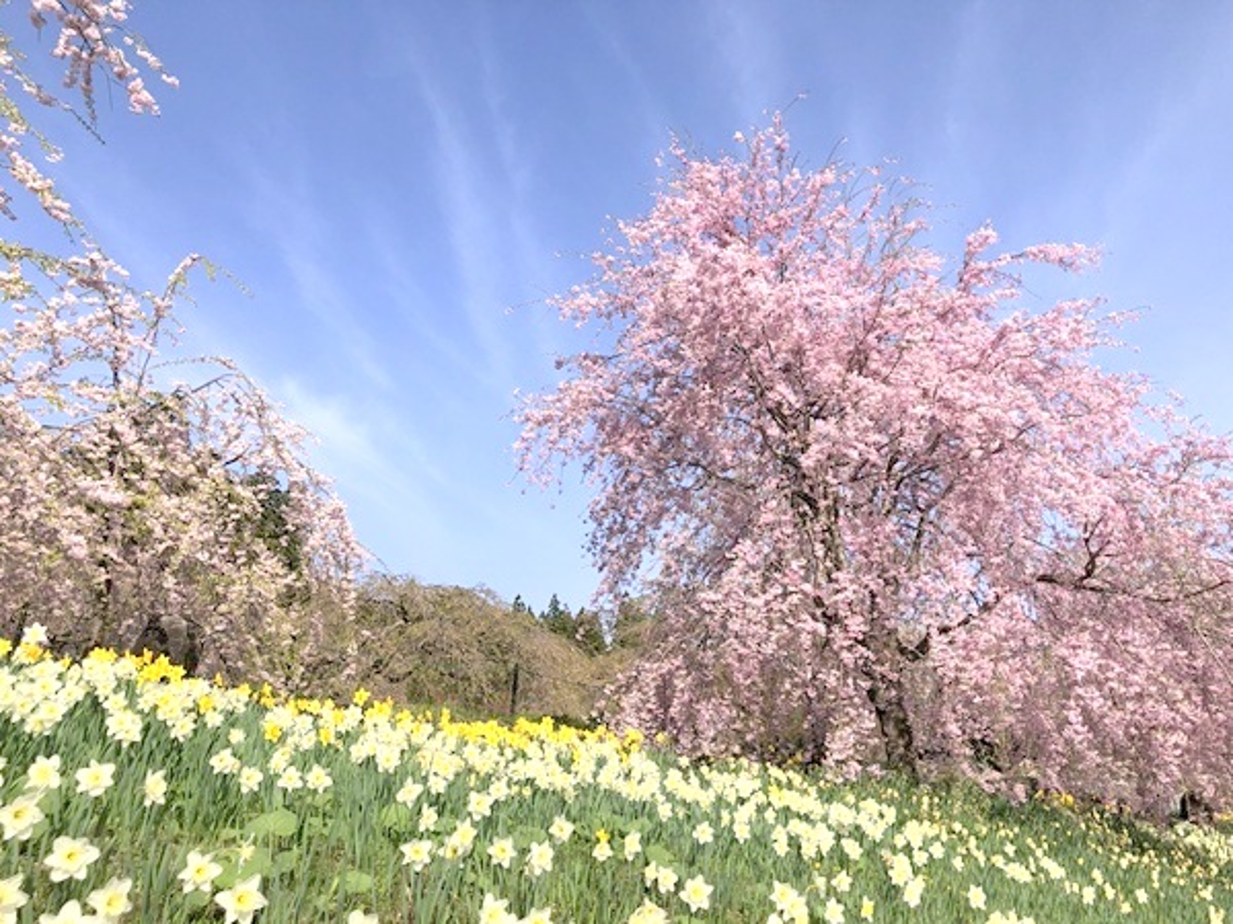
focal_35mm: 28
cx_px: 616
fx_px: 997
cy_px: 462
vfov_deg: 49.7
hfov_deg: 63.4
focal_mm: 3.99
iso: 20
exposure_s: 1/2404
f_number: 1.8
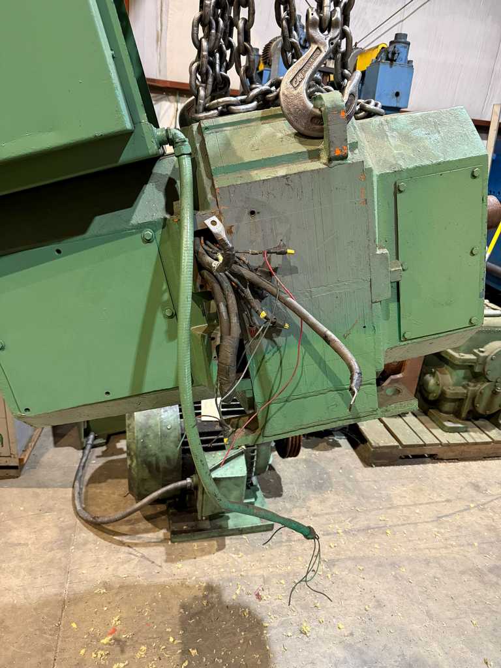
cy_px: 334
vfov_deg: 71.6
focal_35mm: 24
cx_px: 250
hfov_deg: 56.8
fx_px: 463
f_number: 1.78
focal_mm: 6.76
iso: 500
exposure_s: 1/60
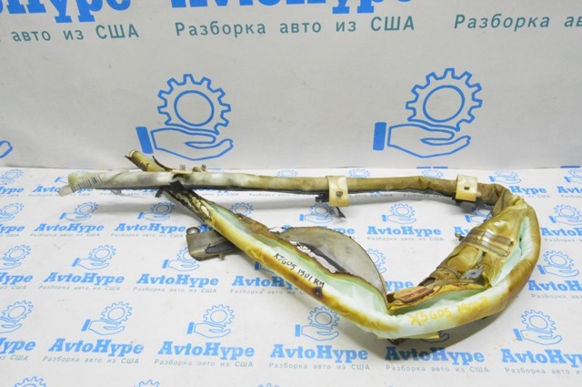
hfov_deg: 67.4
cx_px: 291
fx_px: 436
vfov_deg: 47.8
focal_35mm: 27
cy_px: 194
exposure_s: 1/20
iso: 6400
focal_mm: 18
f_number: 20
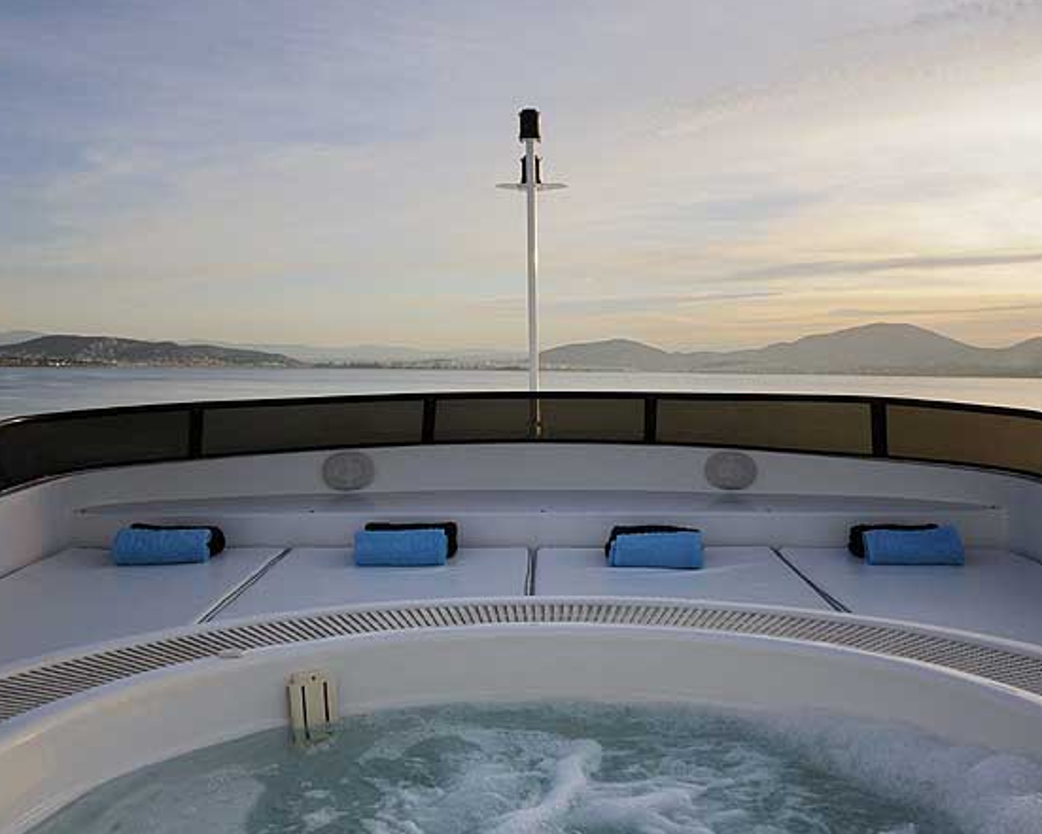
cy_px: 432
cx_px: 556
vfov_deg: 42.6
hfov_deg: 51.9
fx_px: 1070
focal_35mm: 35
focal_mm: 17
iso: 250
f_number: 13
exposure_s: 1/125
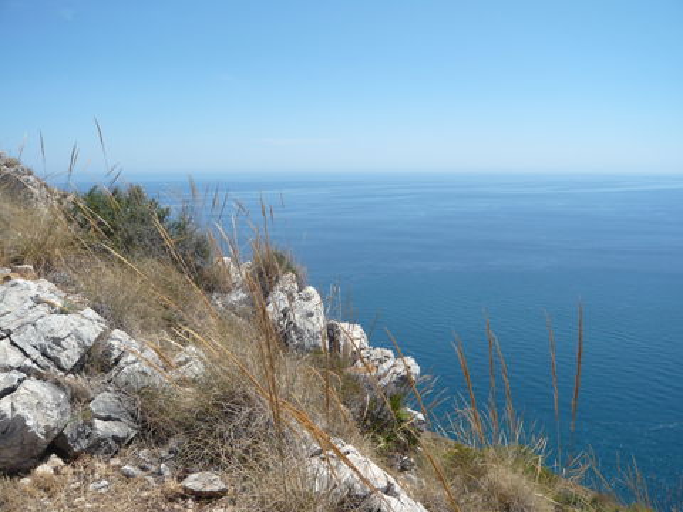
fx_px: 552
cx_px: 342
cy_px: 256
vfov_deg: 49.7
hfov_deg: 63.4
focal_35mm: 28
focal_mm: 4.6
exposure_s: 1/200
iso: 100
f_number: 8
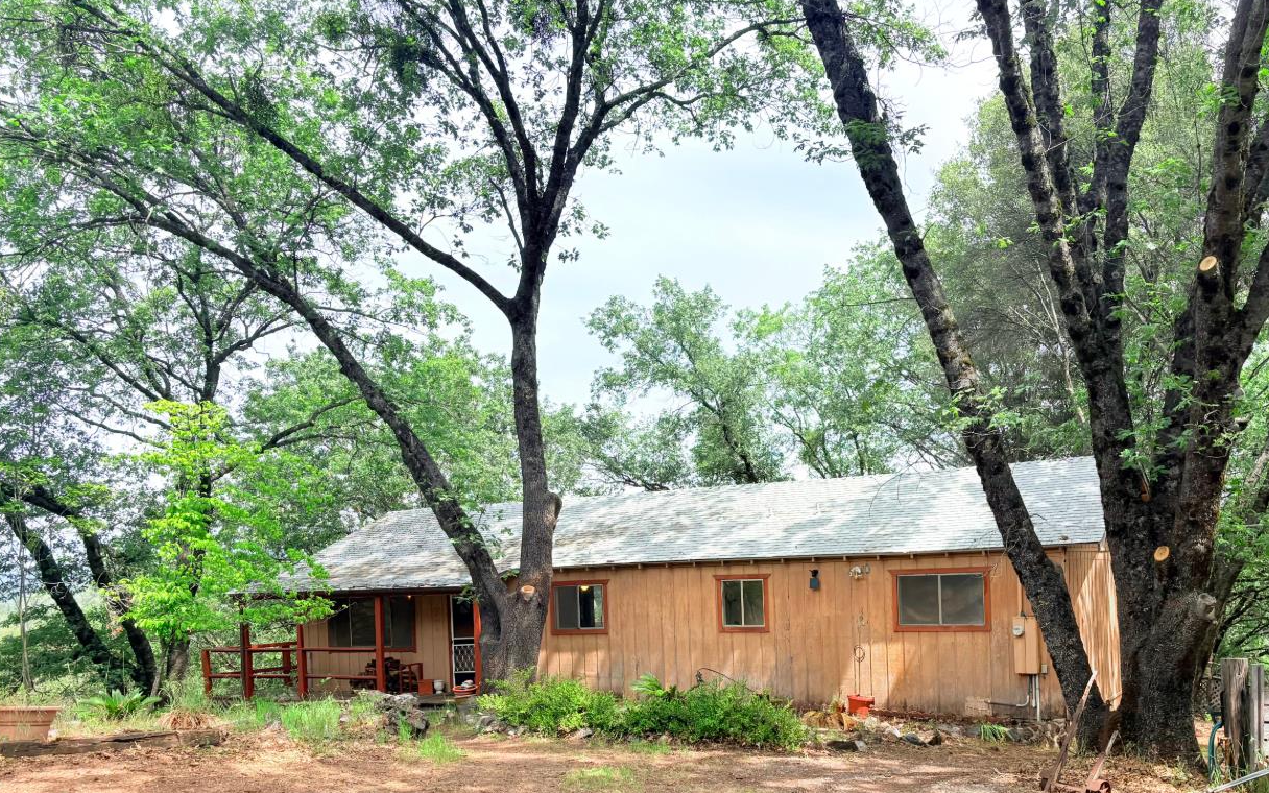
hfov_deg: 56.4
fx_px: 1176
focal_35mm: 34
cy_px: 582
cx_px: 739
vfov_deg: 36.5
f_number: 1.6
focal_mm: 5.96
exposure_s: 1/1848
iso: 64
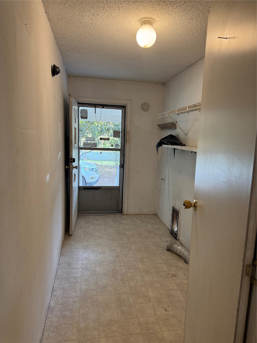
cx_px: 128
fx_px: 238
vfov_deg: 71.6
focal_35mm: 24
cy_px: 172
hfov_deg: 56.8
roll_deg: -1.0
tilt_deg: -8.2
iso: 160
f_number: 1.78
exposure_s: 1/60
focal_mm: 6.76
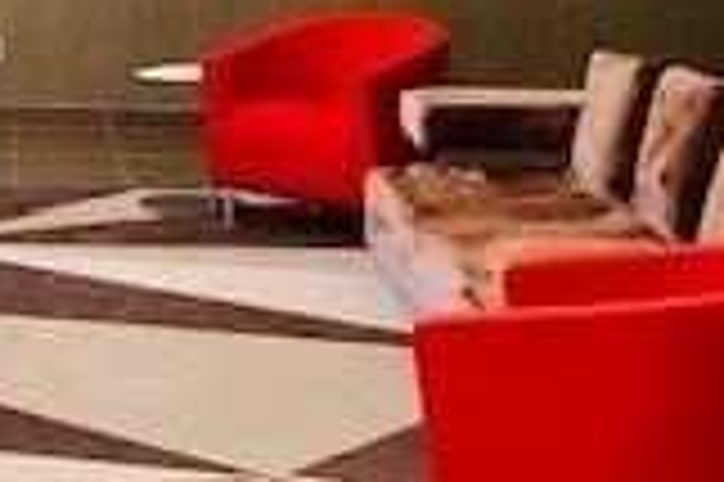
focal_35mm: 116
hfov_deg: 17.1
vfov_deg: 11.5
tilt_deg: -1.1
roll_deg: -0.5
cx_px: -54
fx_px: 2330
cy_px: -162
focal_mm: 3.99
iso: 20
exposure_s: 1/144
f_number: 1.8
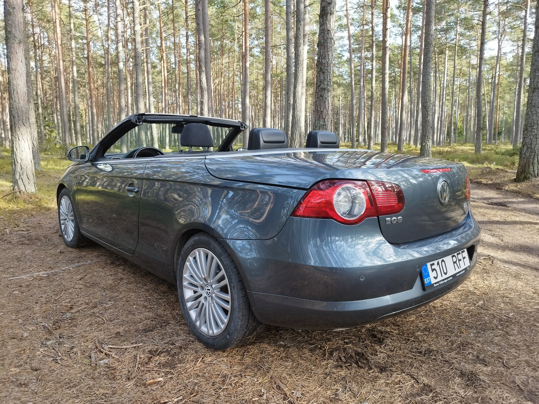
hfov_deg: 71.6
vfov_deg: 56.8
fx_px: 374
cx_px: 270
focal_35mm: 24
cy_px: 202
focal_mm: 5.89
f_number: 1.89
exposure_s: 1/100
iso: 80
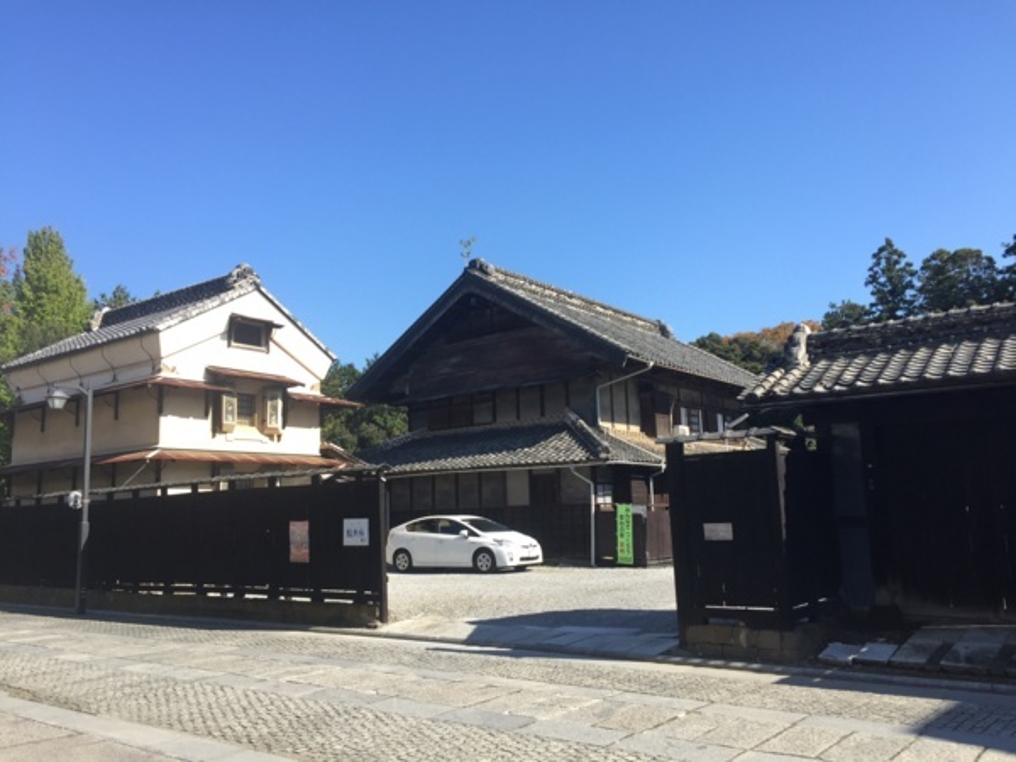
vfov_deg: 48.2
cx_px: 508
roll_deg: +1.1
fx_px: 851
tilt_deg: +7.4
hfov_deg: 61.7
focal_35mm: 29
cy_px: 381
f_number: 2.2
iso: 32
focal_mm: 4.15
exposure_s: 1/860
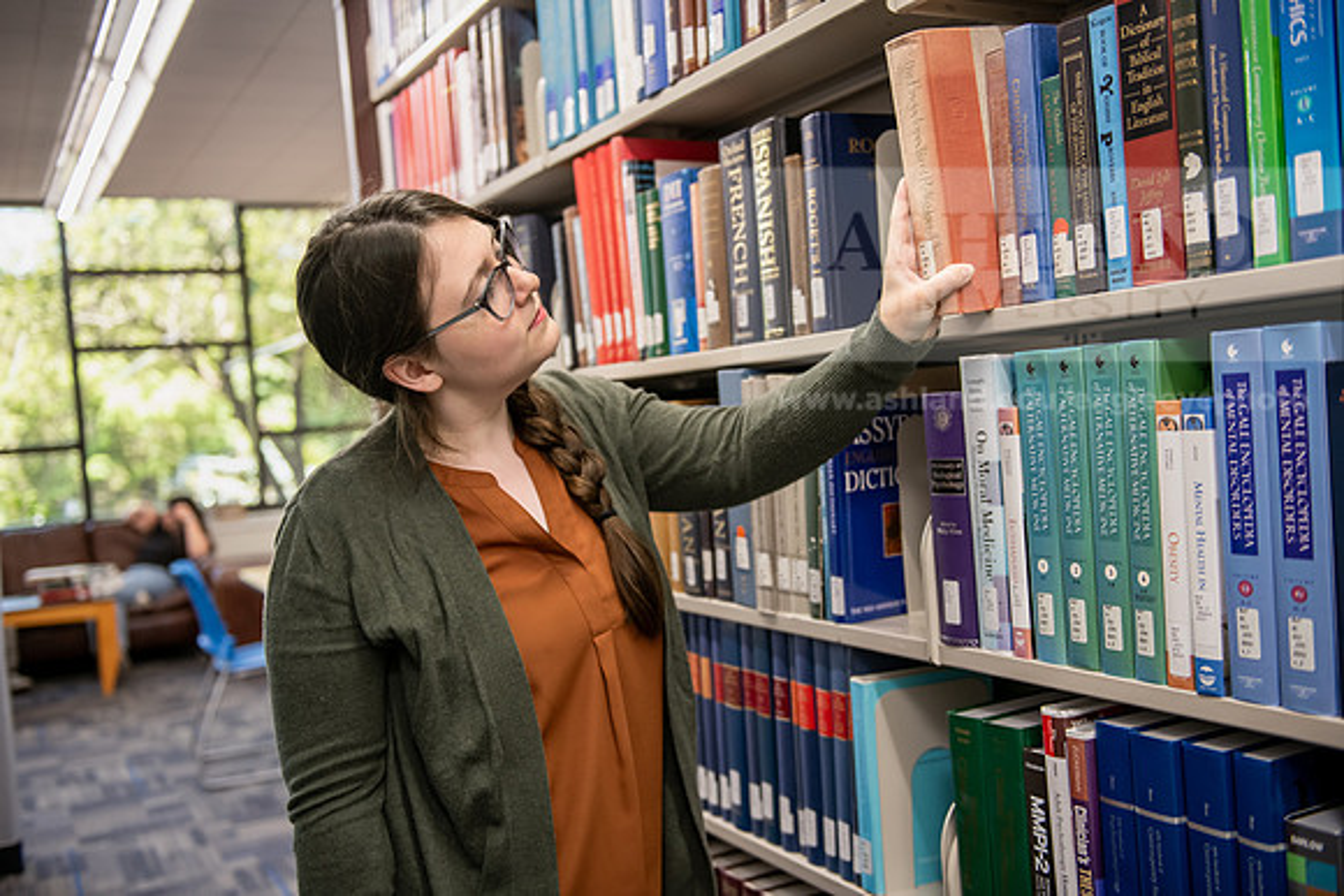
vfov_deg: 36.9
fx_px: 1344
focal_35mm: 36
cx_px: 672
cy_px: 448
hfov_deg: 53.1
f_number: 2.8
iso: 800
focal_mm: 36
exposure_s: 1/200
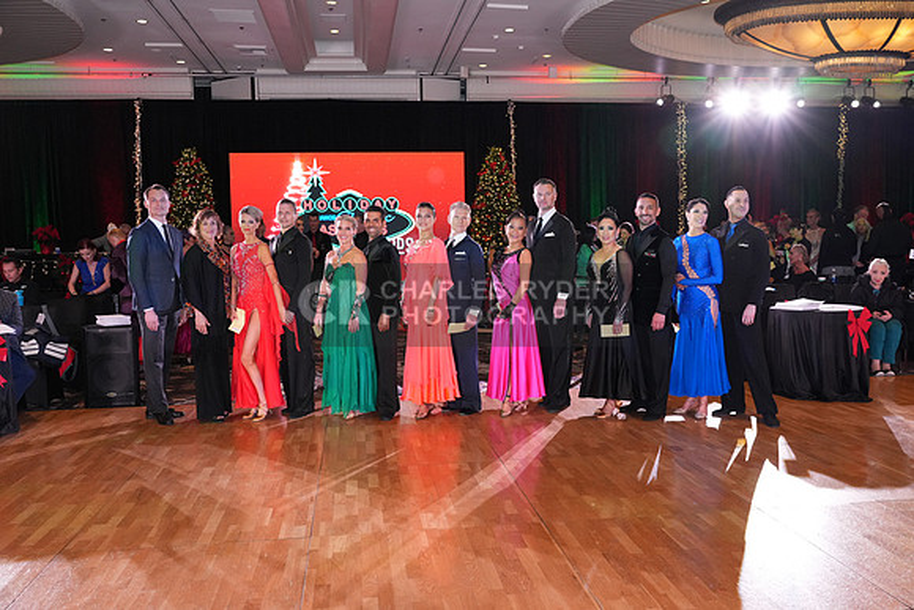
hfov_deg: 61.9
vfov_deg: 43.6
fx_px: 762
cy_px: 305
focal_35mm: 30
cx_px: 457
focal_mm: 30
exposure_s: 1/200
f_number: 4.5
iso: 2500
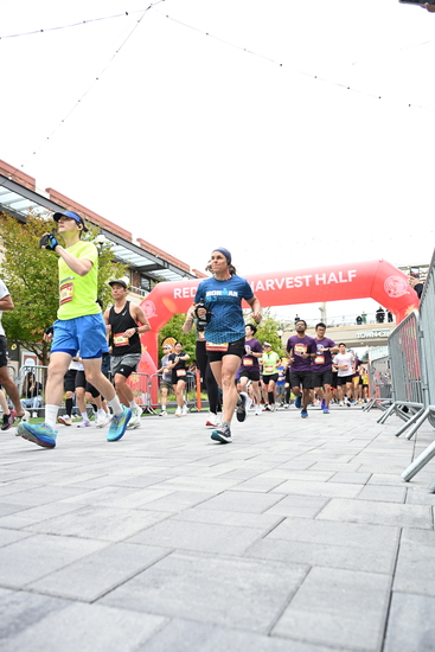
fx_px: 489
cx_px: 218
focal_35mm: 27
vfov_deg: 67.4
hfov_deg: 48.0
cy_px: 326
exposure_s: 1/640
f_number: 4
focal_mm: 27
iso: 2000
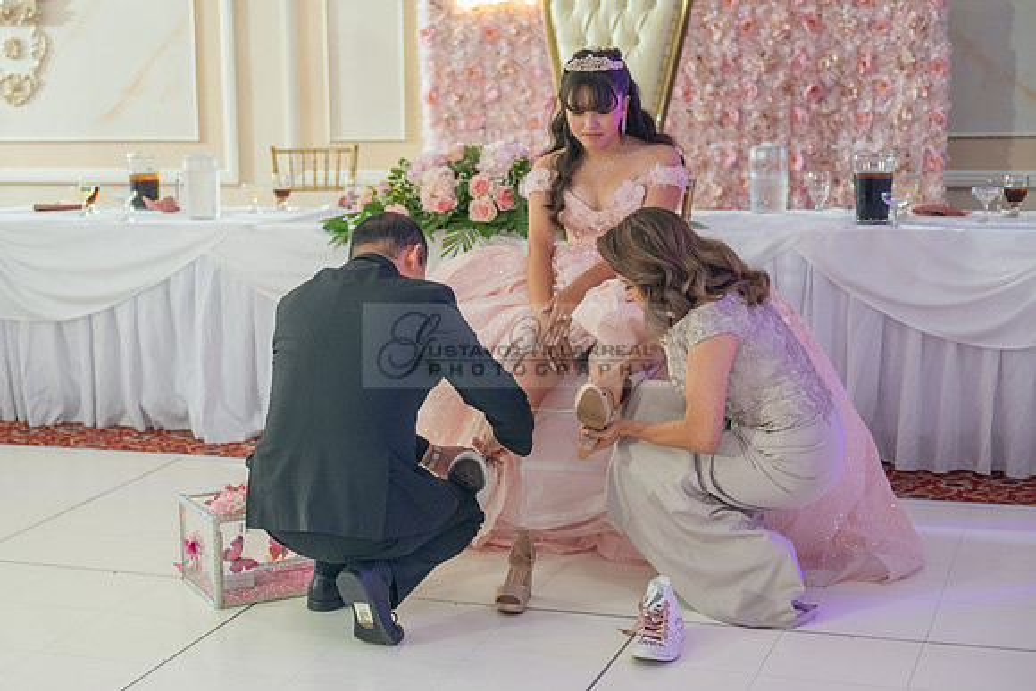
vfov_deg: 20.9
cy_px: 402
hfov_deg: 30.9
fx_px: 1870
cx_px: 424
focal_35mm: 65
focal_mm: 55
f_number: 2.8
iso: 400
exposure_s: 1/100
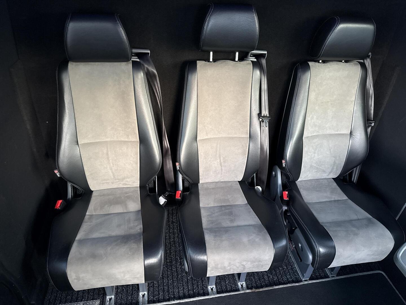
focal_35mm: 24
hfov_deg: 71.6
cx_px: 203
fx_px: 281
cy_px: 152
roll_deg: -4.4
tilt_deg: -34.9
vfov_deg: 56.8
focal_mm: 6.76
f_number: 1.78
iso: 800
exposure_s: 1/44
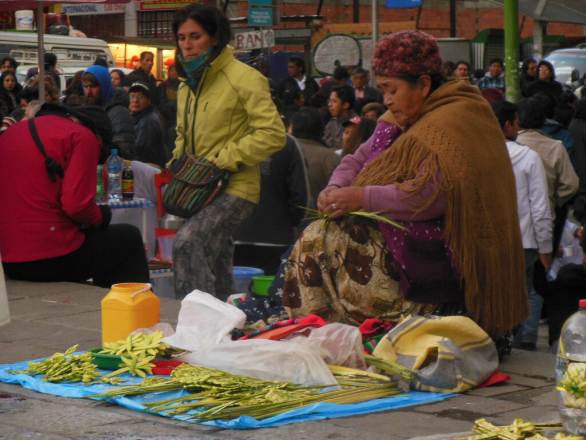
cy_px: 220
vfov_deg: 8.9
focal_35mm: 167
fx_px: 2827
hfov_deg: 11.8
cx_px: 293
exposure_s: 1/60
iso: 500
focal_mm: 29.8
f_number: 5.4
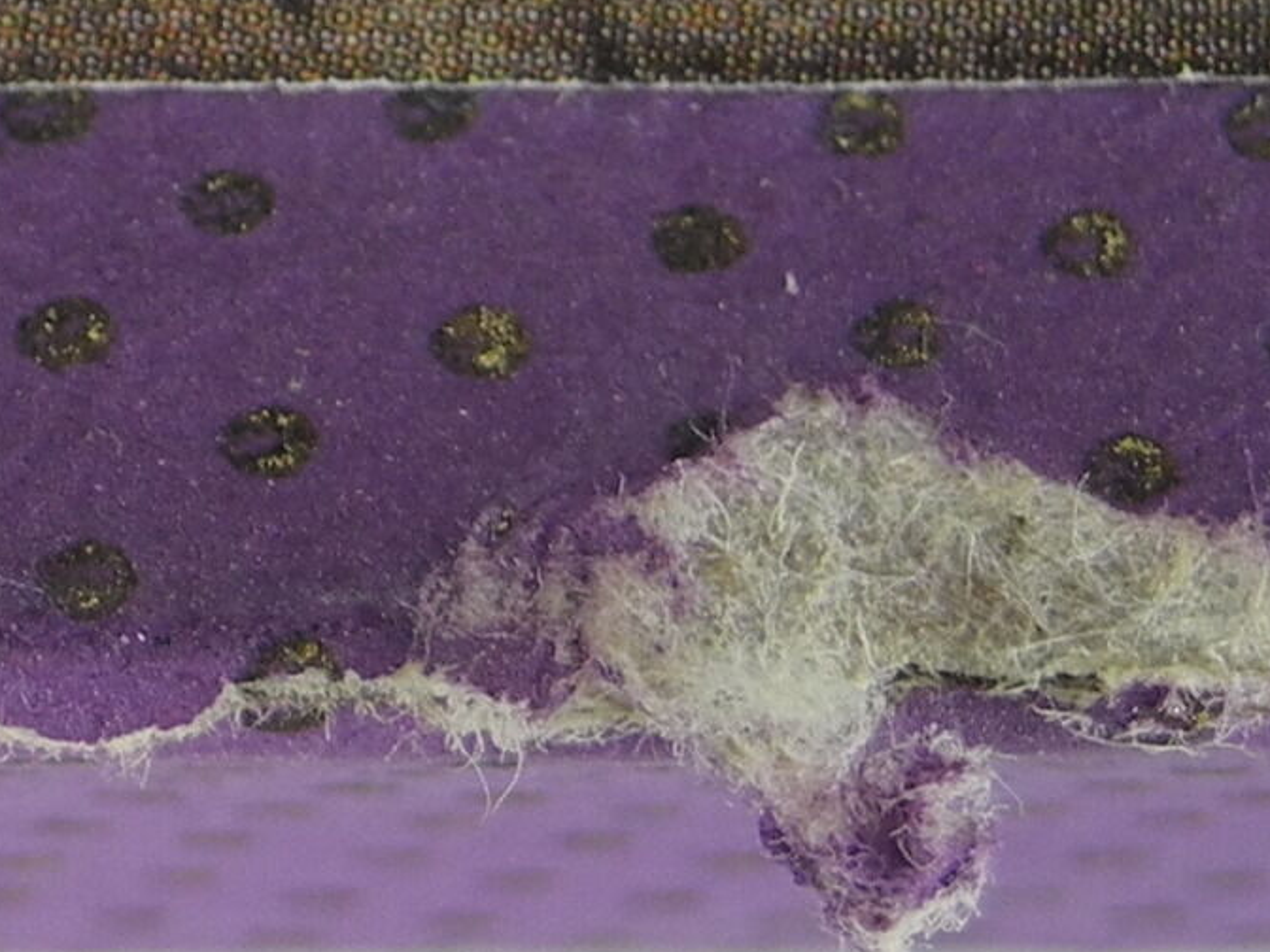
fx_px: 5577
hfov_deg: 11.7
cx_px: -1251
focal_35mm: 152
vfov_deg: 9.6
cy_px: -155
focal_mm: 6
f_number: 2.8
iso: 100
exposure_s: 1/81.1
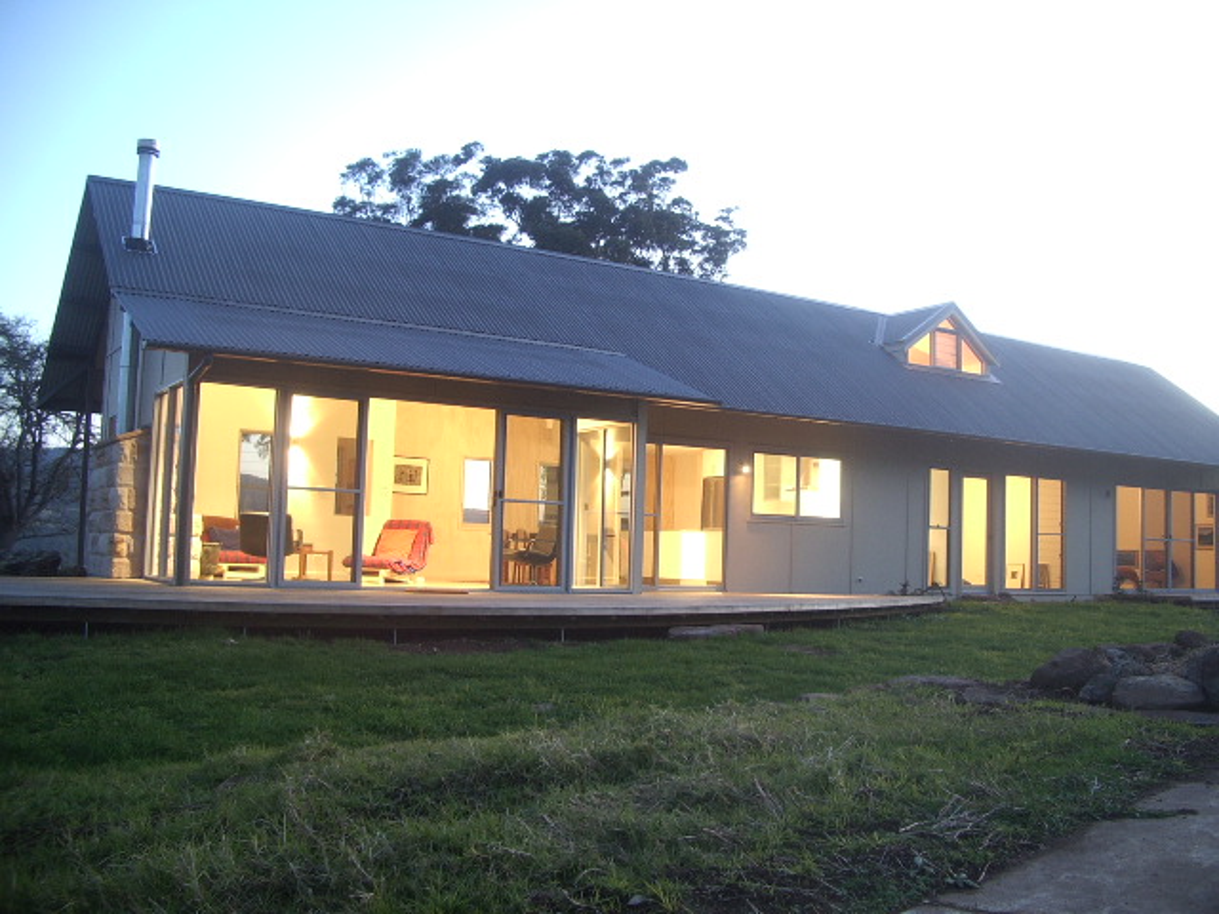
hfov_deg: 52.6
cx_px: 610
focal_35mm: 35
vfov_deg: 40.7
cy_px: 457
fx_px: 1233
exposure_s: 1.3
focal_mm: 5.8
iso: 100
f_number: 2.6
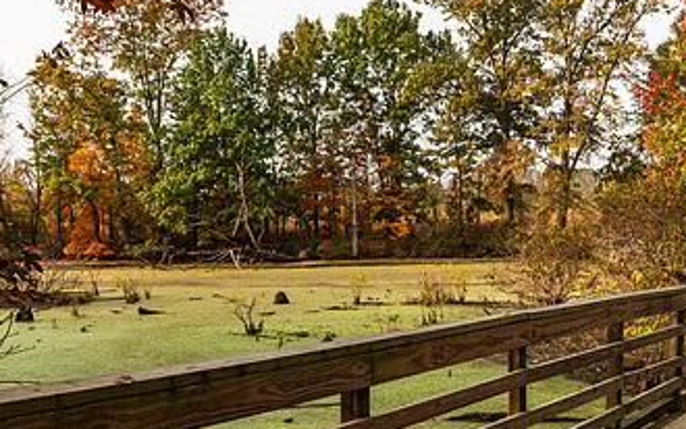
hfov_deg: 45.9
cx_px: 420
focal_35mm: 43
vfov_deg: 28.8
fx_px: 804
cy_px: 376
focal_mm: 24
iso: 400
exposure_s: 1/320
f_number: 9
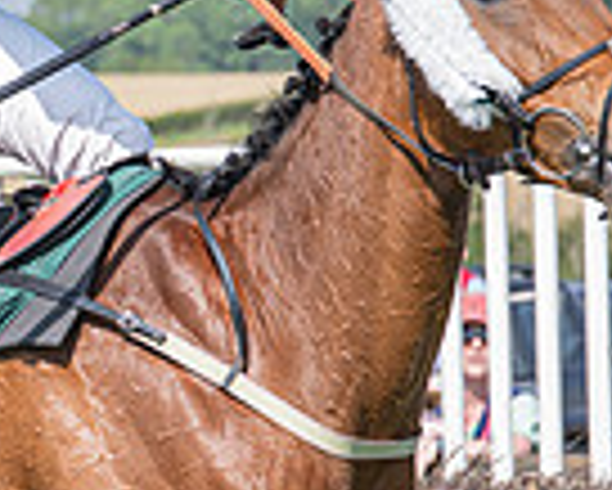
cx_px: 210
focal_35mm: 398
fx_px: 7214
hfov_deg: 4.9
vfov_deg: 3.9
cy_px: 407
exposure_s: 1/1600
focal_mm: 70
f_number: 4
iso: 200
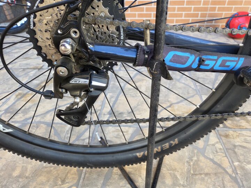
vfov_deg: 58.9
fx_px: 167
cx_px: 126
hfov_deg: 73.9
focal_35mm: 23
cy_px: 94
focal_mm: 5.4
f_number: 1.8
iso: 125
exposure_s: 1/180
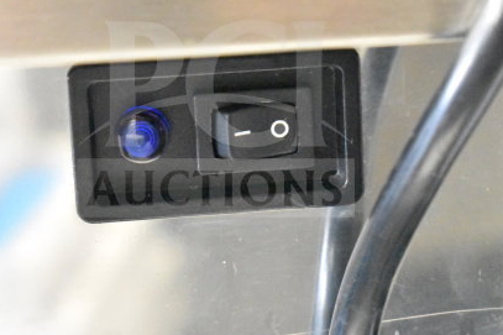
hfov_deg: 16.6
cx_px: 215
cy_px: 119
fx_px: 1728
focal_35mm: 124
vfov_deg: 11.1
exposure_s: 1/50
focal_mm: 55
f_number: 5.6
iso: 25600
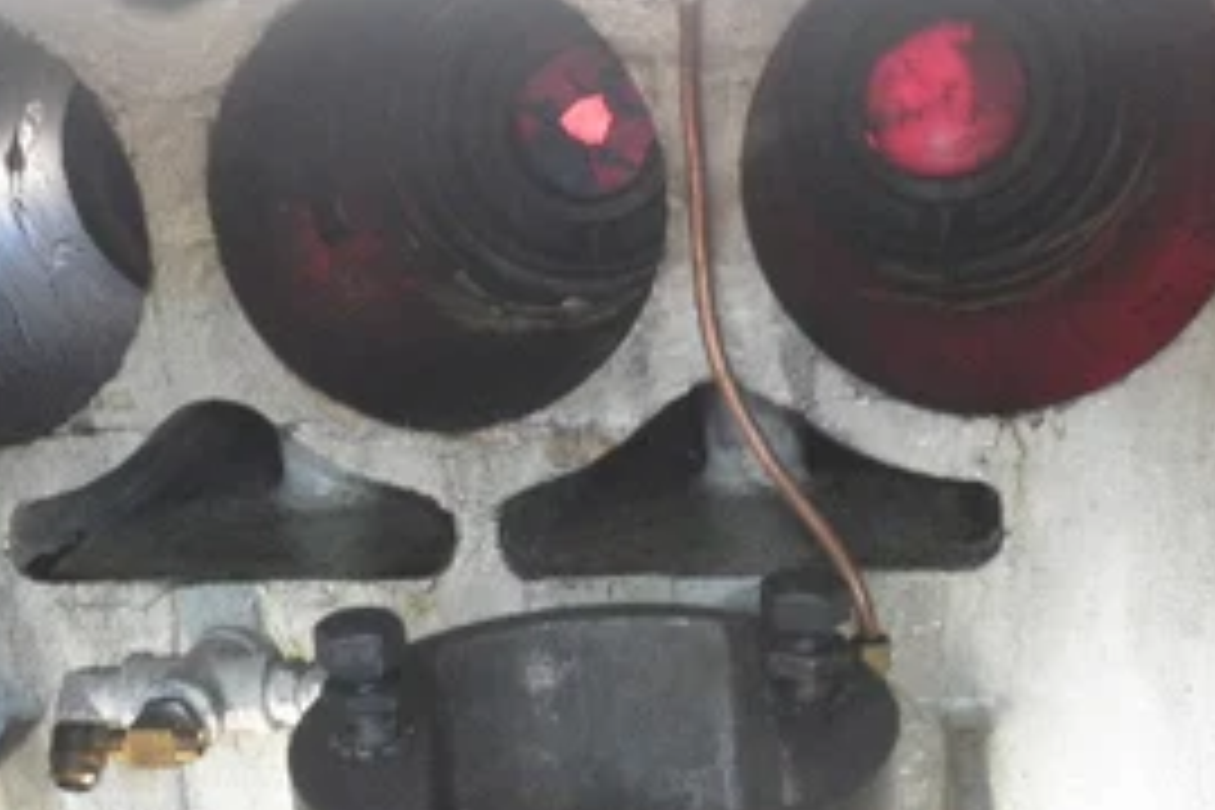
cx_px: 472
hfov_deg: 36.7
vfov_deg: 25.0
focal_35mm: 54
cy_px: 508
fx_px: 1822
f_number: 3.2
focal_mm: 6.1
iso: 200
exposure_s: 1/60
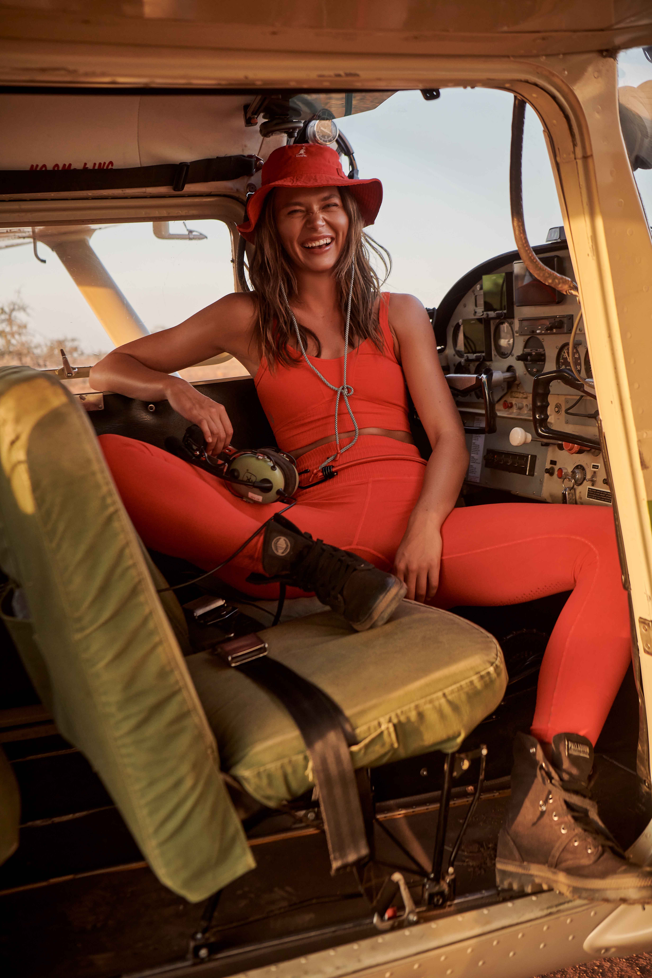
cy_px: 489
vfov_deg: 48.5
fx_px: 1087
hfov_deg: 33.4
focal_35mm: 40
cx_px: 326
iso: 640
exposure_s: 1/160
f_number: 4
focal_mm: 40
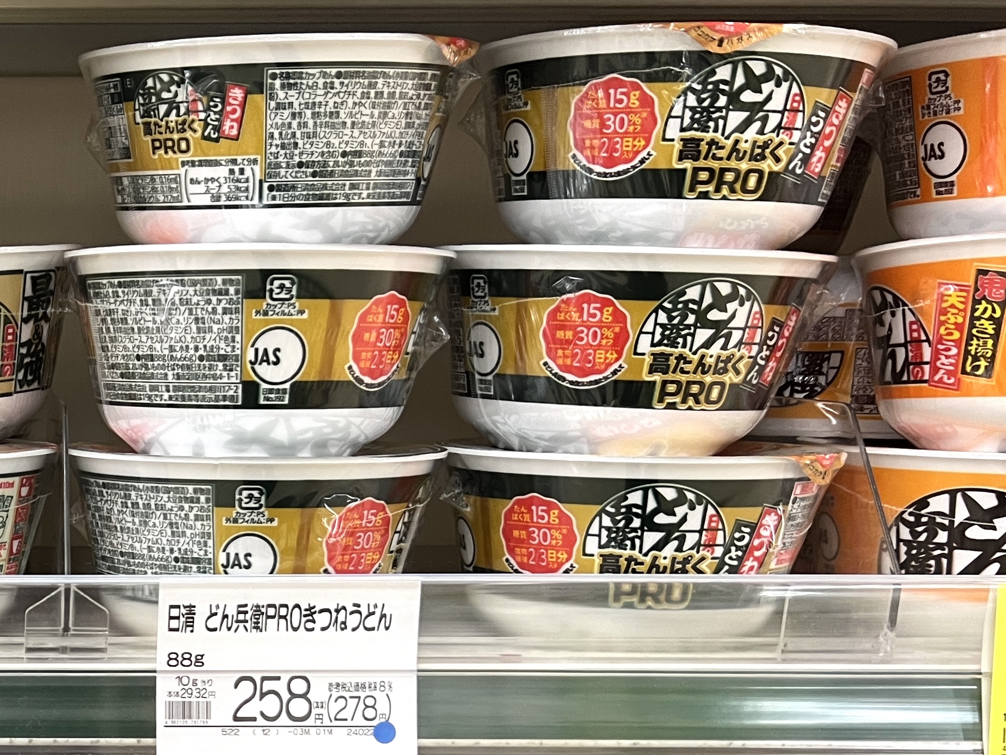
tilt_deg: -15.2
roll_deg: -0.3
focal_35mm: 56
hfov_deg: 31.4
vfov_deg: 24.9
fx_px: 1627
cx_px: -37
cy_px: 748
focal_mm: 5.7
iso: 100
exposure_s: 1/50
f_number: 1.5
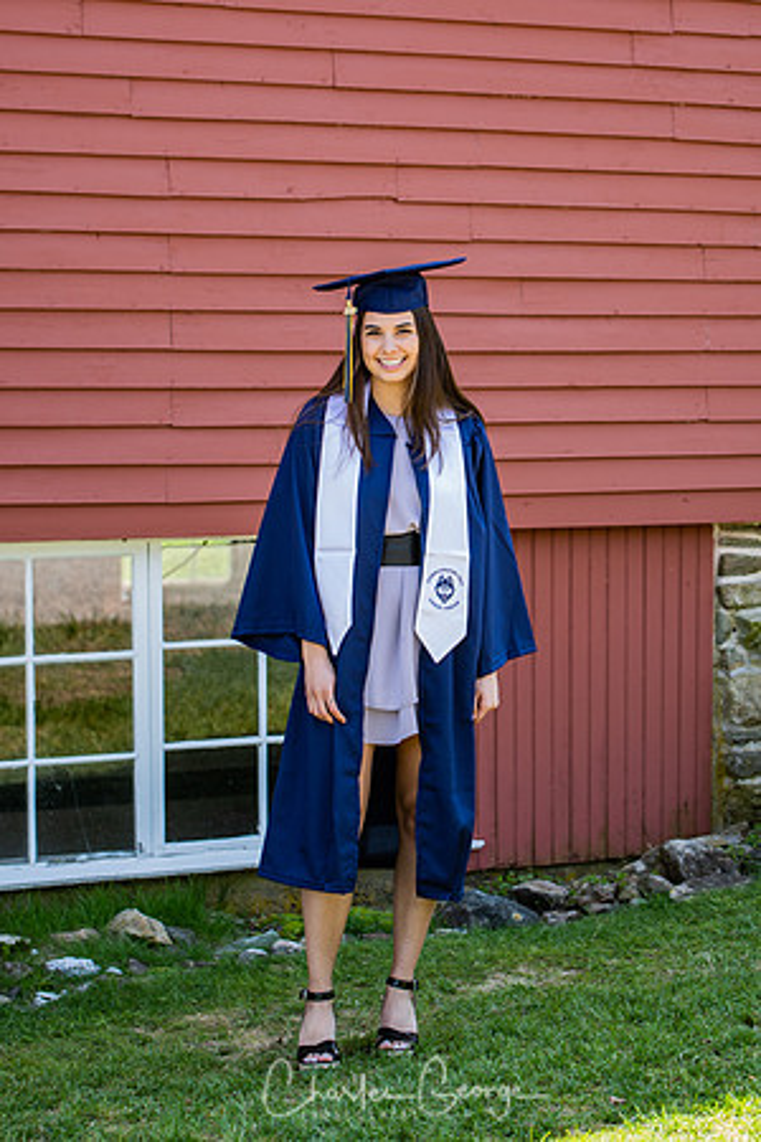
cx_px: 380
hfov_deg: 13.0
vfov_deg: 19.5
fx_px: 3329
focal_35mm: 105
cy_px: 571
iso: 100
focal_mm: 70
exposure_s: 1/250
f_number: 2.8
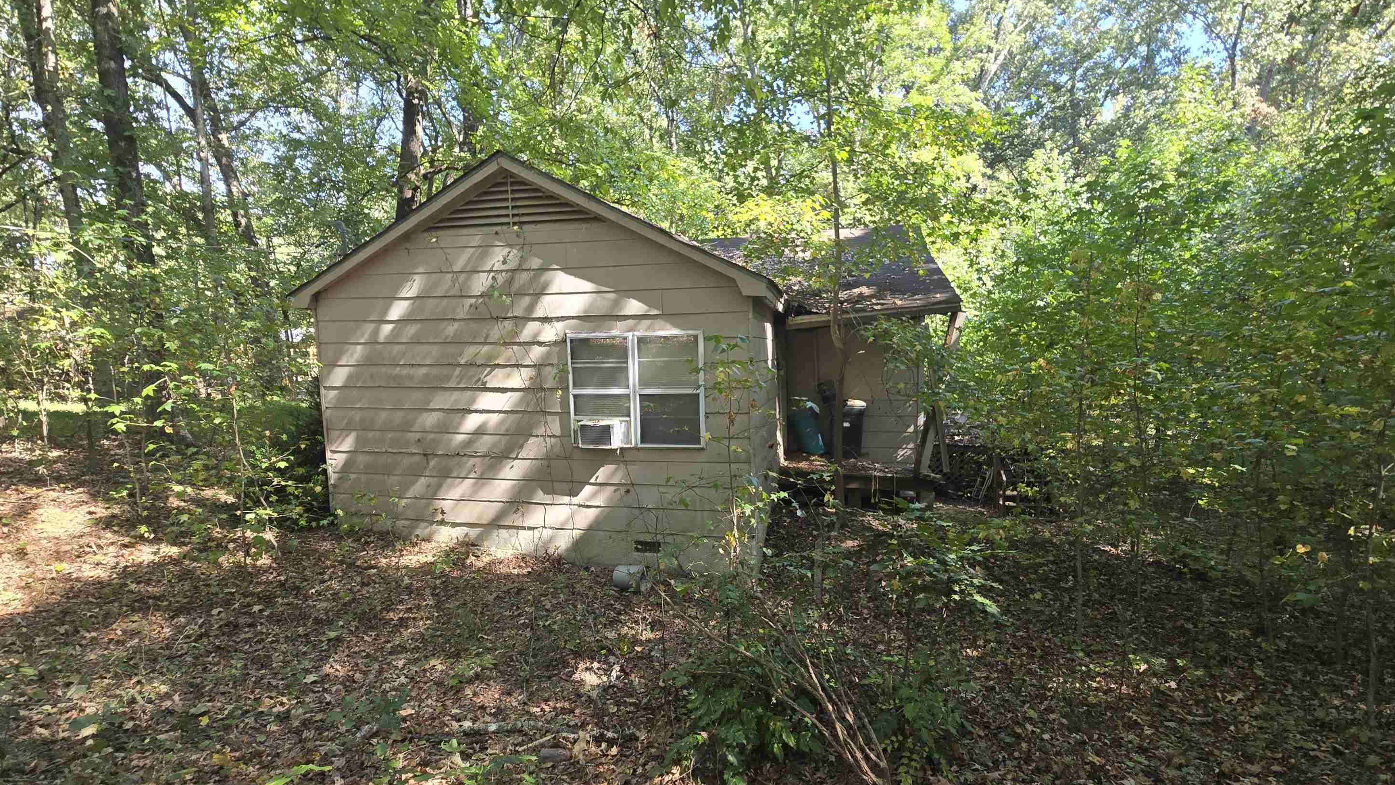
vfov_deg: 70.5
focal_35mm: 15
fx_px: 555
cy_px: 412
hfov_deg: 103.0
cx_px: 720
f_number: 2.2
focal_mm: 2.2
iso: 50
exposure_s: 1/120
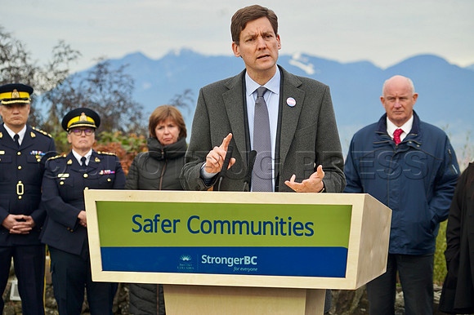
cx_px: 237
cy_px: 158
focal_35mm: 103
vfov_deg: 13.3
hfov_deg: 19.8
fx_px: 1355
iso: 100
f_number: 4.5
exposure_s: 1/320
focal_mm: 103
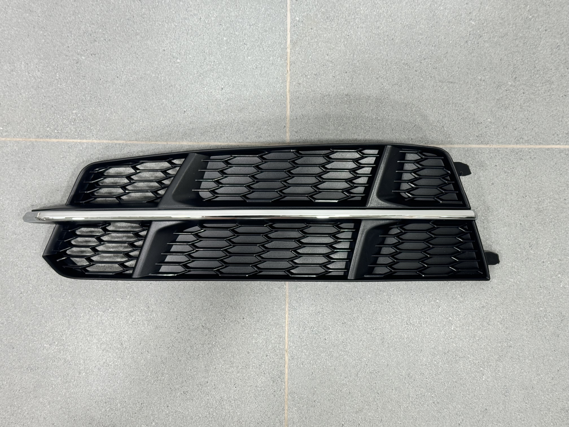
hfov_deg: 39.7
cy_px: 214
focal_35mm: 48
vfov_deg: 30.3
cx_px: 284
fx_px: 789
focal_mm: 6.76
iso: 160
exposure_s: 1/100
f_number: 1.78
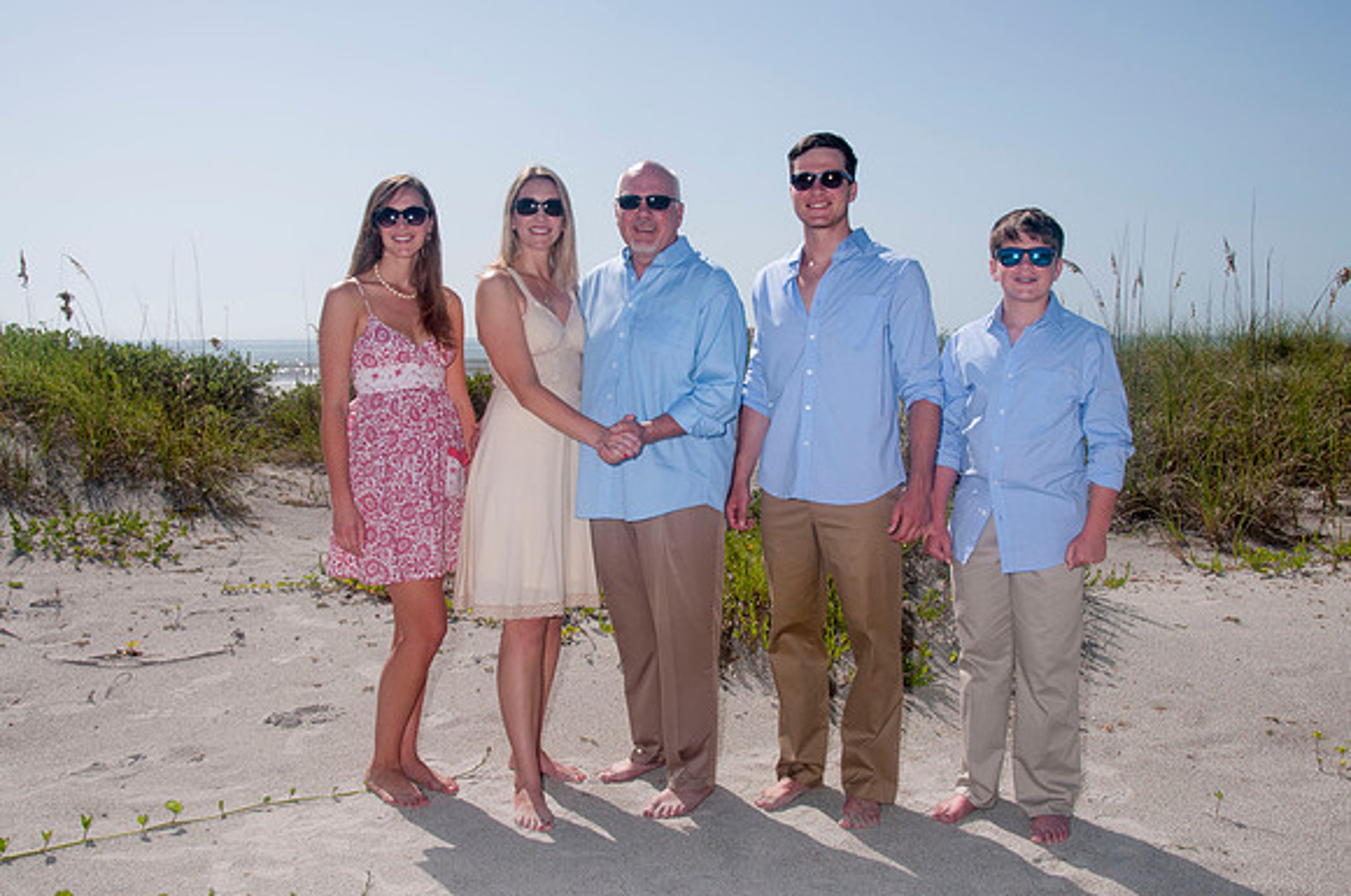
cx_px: 676
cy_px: 448
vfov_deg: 36.8
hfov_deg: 53.2
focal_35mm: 36
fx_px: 1349
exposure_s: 1/250
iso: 100
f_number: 13
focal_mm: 24
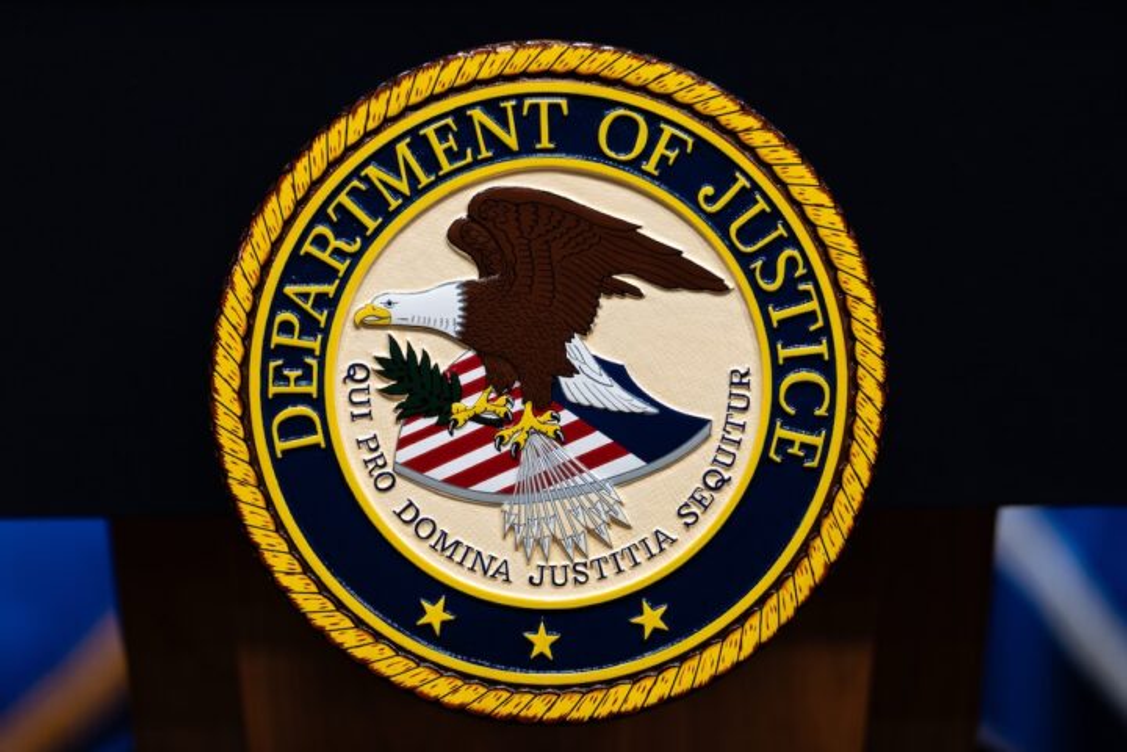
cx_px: 564
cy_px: 376
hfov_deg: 21.2
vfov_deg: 14.3
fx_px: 3005
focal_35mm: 96
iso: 640
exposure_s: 1/500
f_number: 2
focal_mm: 96
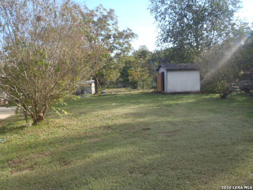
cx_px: 126
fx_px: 205
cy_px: 95
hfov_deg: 63.4
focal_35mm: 28
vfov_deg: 49.7
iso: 100
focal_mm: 5
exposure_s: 1/250
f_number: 3.9
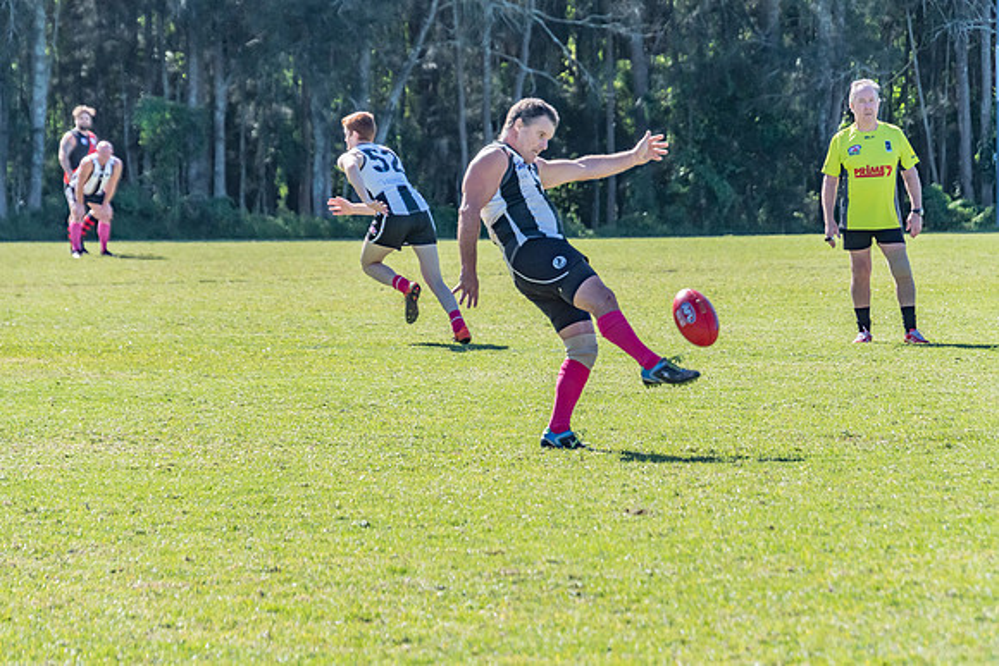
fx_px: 7168
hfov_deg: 8.0
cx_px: 500
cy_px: 333
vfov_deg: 5.3
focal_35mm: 258
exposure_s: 1/2500
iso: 800
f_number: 6.3
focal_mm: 170
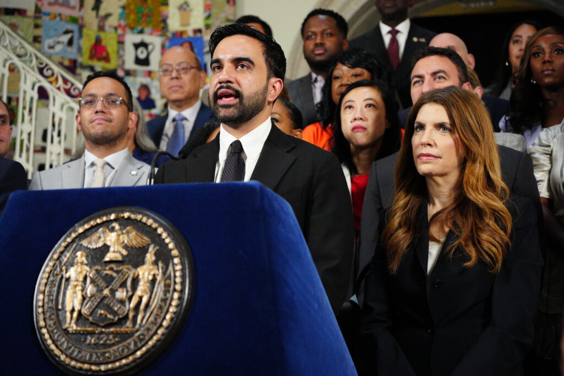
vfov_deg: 19.5
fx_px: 1097
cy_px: 188
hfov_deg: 28.8
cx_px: 282
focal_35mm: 70
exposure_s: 1/640
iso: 10000
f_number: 4
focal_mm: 70
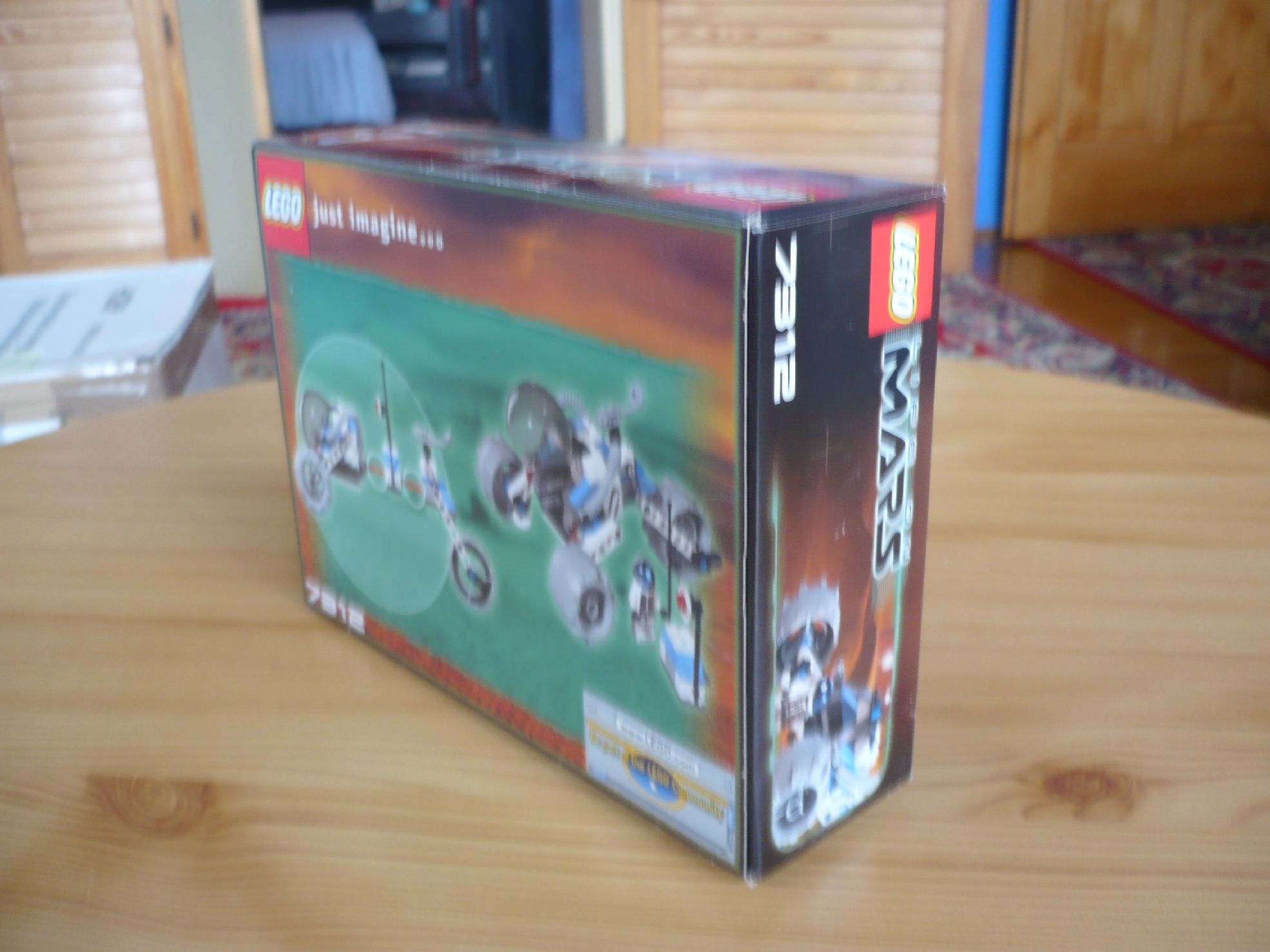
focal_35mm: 35
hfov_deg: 52.6
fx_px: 1284
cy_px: 476
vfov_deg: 40.7
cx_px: 635
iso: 100
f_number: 2.8
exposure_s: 1/6
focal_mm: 5.8
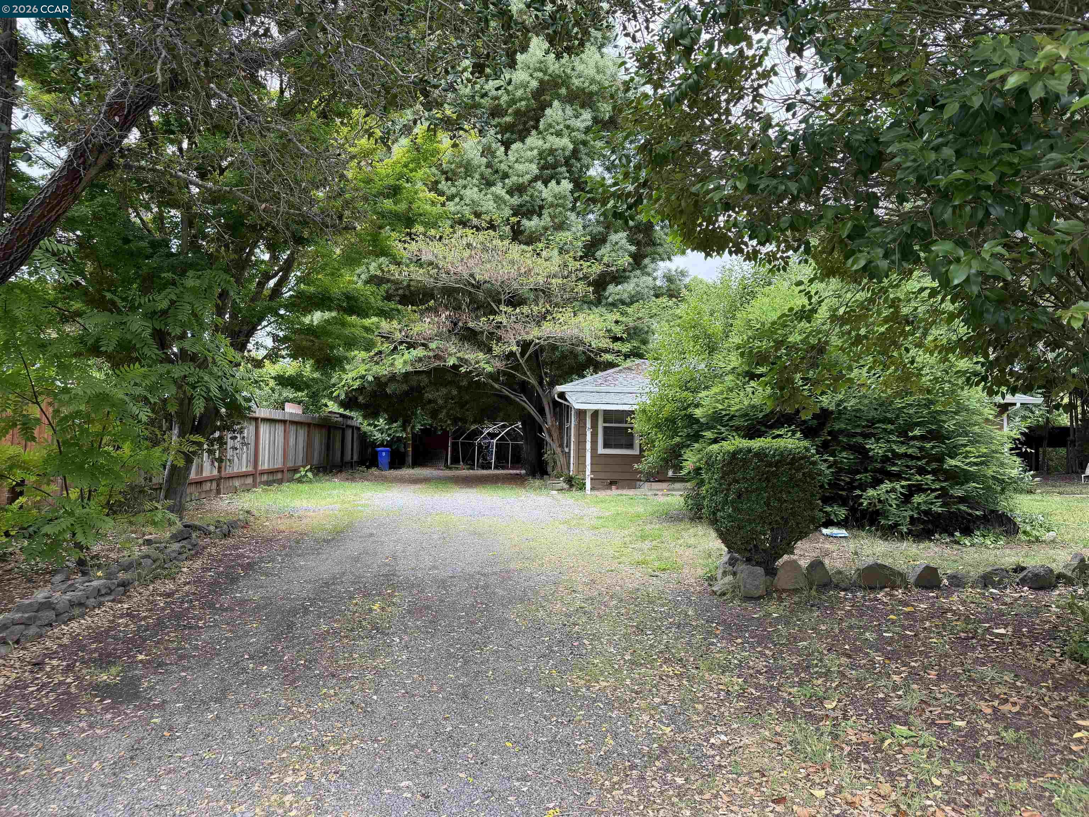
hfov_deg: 71.6
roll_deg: -1.3
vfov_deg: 56.8
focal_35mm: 24
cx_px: 544
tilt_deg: +3.2
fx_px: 755
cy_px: 408
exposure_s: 1/796
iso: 100
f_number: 1.78
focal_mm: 6.76
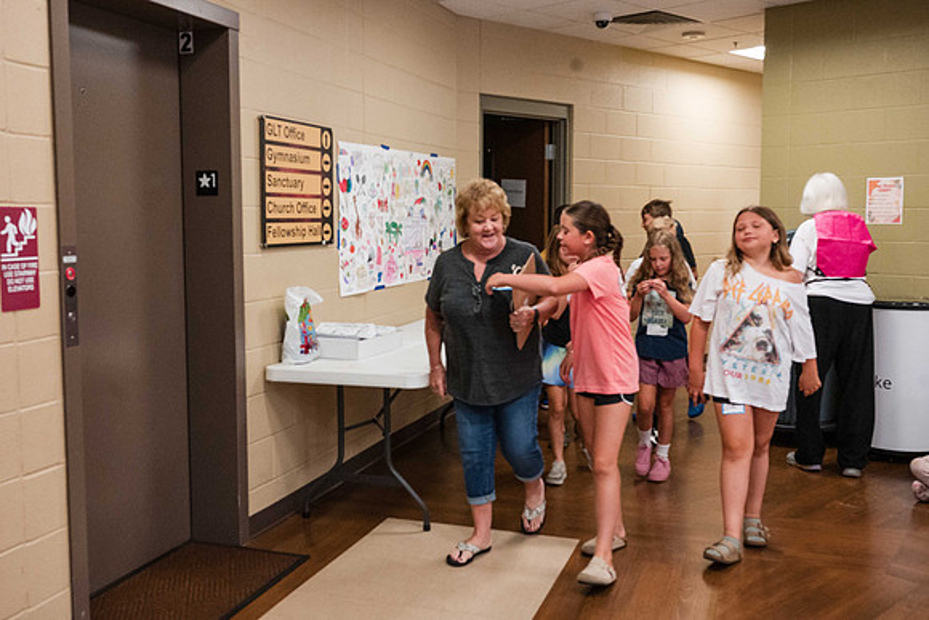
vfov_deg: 35.3
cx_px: 447
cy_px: 299
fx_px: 975
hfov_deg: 50.9
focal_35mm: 38
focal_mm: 35
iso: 6400
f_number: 6.3
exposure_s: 1/125
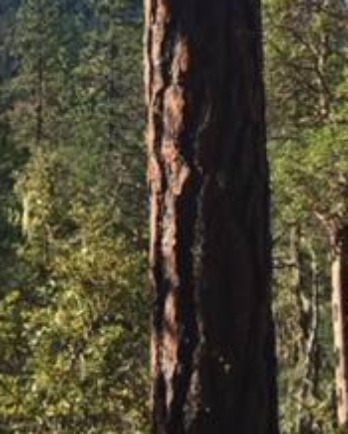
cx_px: -147
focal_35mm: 83
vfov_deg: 22.8
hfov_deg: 17.1
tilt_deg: +3.1
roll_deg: -1.5
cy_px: 121
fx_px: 1066
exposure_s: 1/879
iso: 32
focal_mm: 4.15
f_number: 2.2
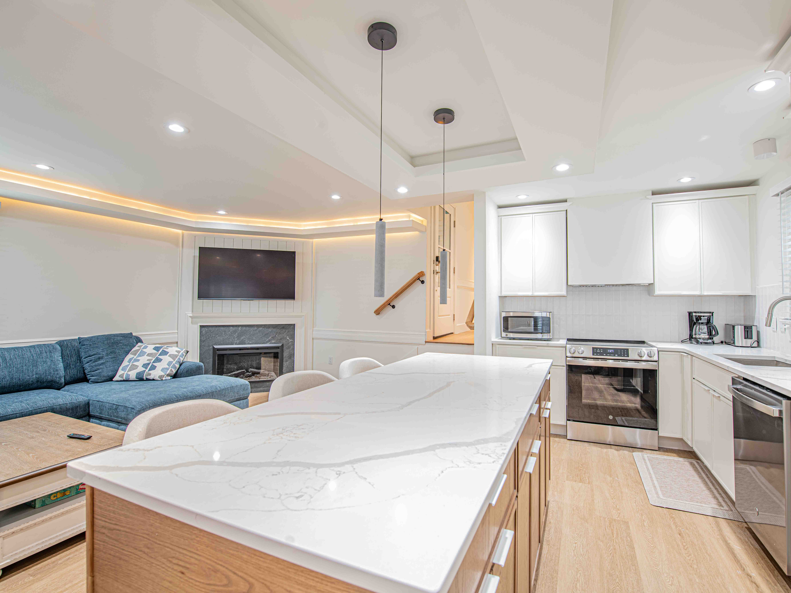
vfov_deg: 79.6
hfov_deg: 95.8
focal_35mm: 16
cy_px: 296
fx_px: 356
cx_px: 425
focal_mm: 14
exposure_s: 1
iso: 64
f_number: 7.1
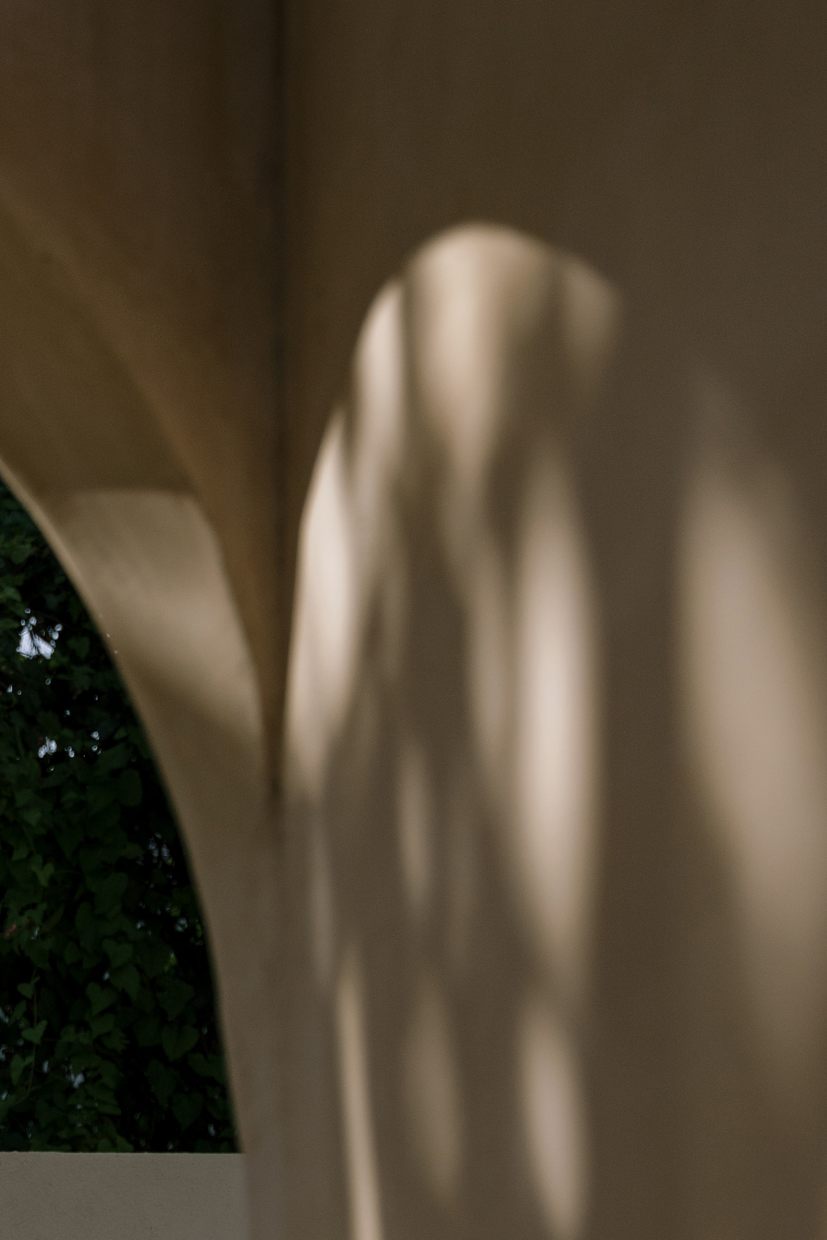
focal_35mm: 125
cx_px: -177
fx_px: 4295
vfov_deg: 15.8
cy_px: 1480
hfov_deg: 10.8
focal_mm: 44.6
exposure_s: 1/3200
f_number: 3.5
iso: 200
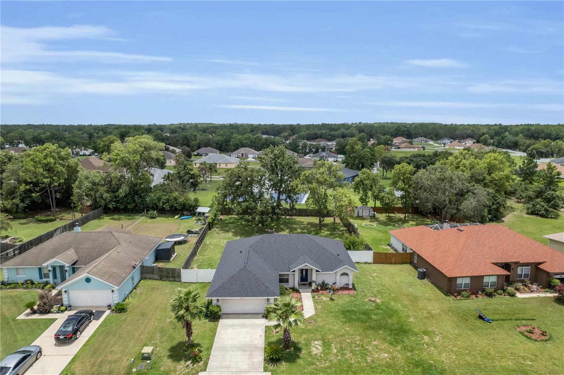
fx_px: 344
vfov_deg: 57.2
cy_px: 188
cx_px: 282
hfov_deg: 78.6
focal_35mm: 22
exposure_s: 1/3000
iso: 120
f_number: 2.8
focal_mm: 8.38
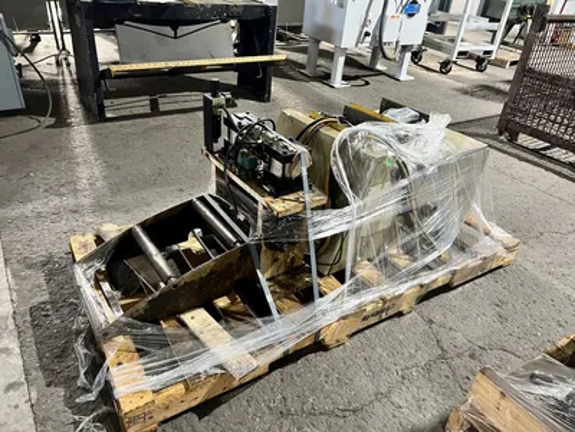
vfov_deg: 53.1
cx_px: 288
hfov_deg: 67.3
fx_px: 432
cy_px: 216
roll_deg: -4.9
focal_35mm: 26
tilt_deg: -30.3
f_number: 1.5
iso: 400
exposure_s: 1/60
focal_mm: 5.7
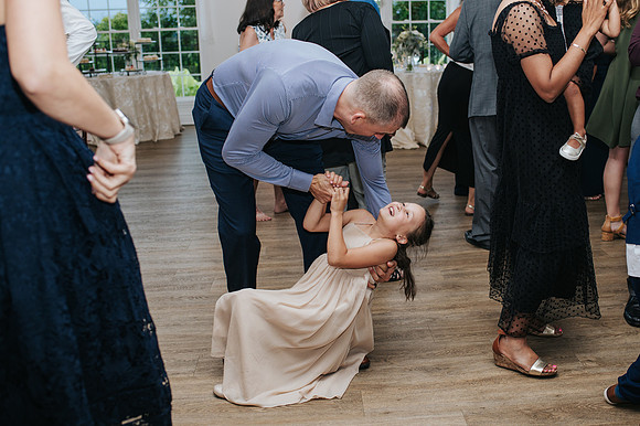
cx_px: 370
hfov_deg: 47.8
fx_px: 720
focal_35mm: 41
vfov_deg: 33.0
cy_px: 213
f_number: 3.2
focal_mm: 35
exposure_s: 1/200
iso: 800
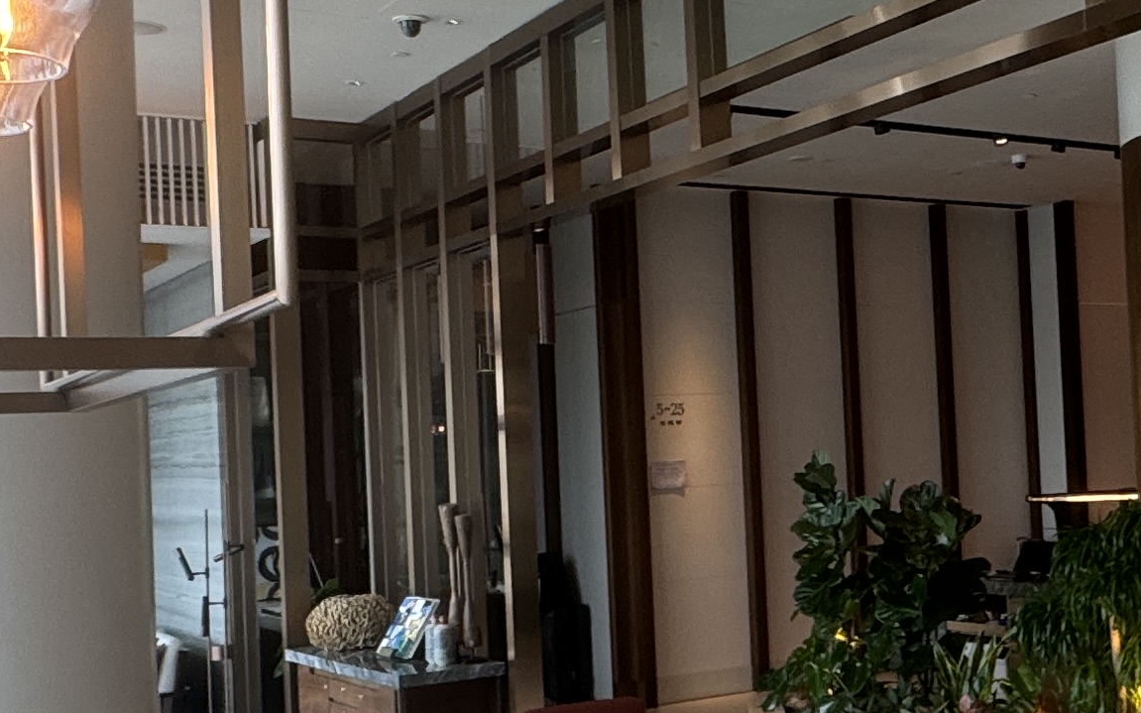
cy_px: 421
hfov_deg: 37.7
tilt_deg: +1.4
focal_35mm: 52
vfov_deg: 24.8
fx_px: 1617
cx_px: 882
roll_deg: +2.5
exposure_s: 1/61
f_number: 2.2
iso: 100
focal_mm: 2.22
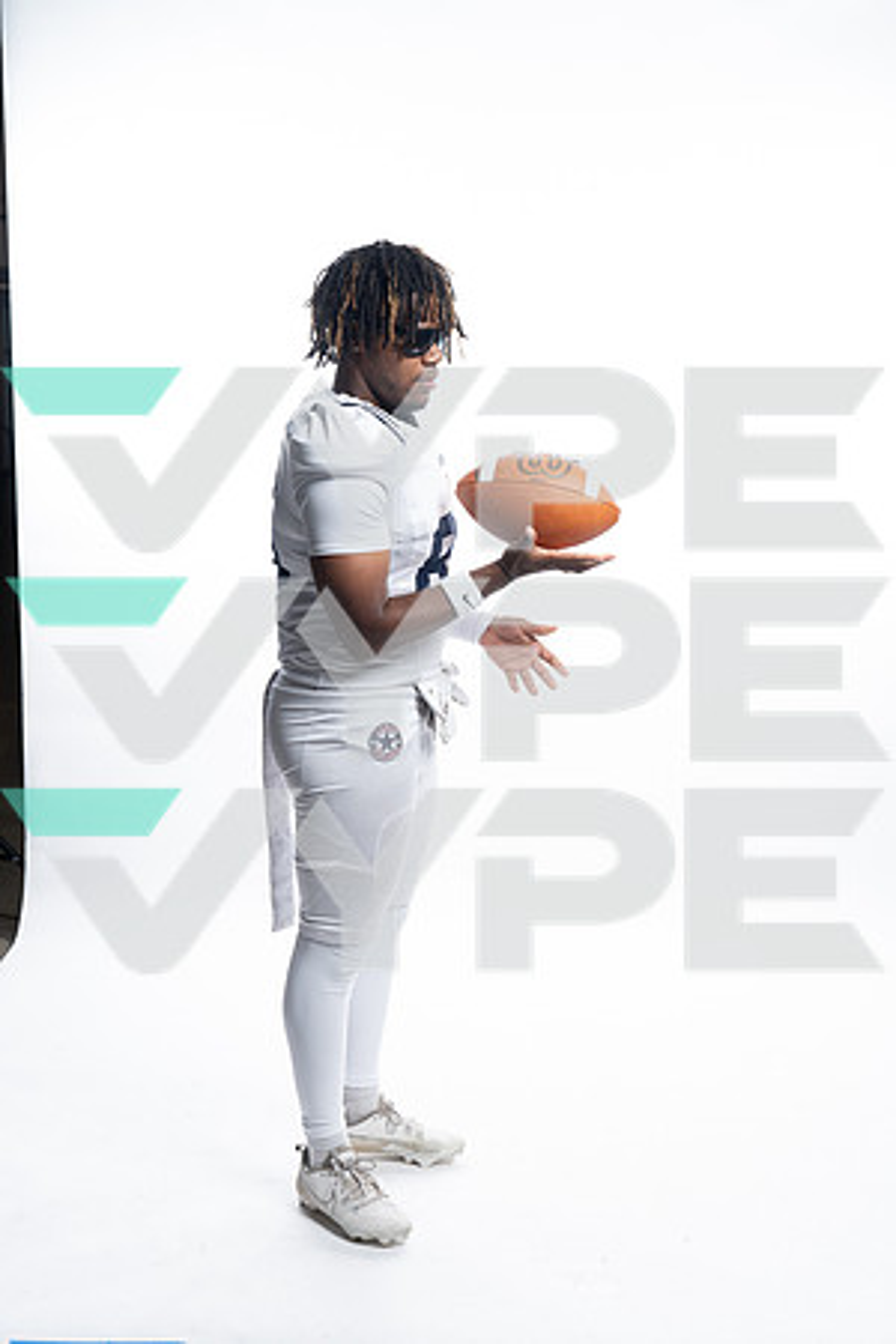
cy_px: 672
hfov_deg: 28.6
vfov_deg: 41.9
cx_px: 448
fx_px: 1755
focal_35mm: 47
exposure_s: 1/250
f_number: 5.6
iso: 200
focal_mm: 47
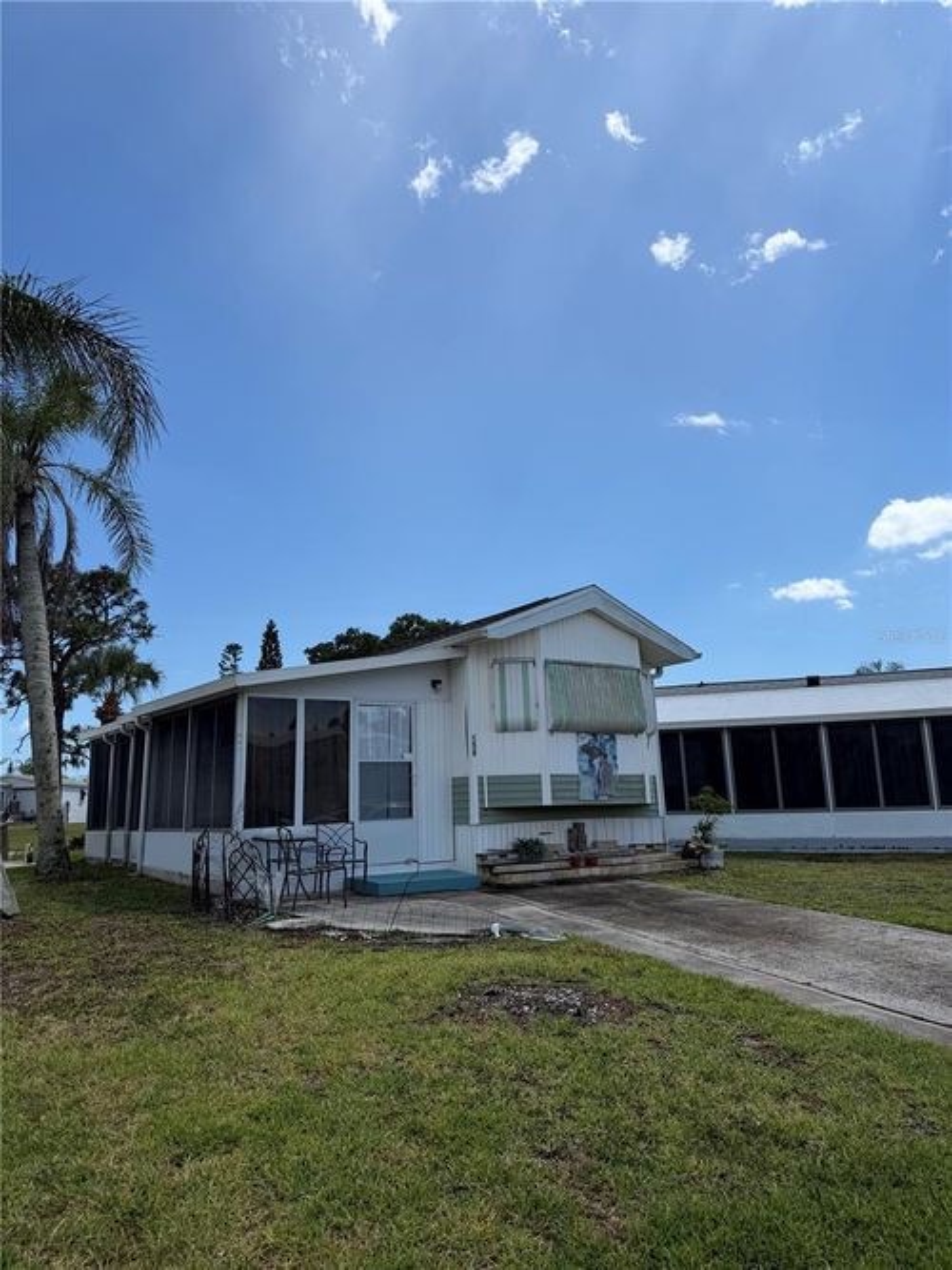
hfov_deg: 56.8
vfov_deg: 71.6
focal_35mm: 24
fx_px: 880
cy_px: 635
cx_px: 476
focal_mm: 6.76
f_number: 1.78
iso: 80
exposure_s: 1/6711
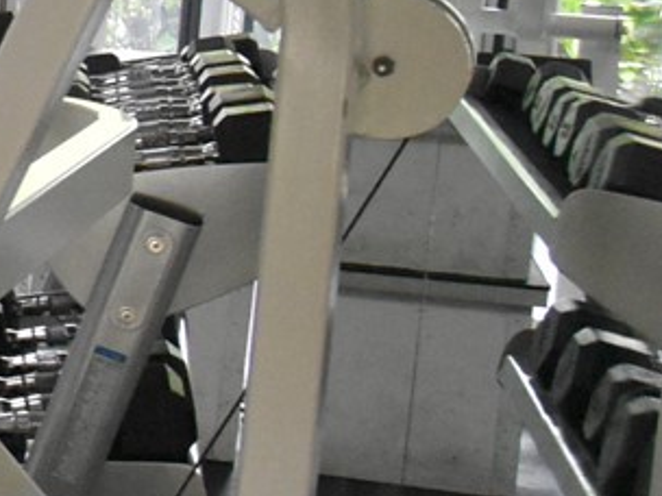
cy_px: 1
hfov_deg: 11.4
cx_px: -1045
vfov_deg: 10.8
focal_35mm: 137
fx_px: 2614
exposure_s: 1/125
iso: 4000
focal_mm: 17
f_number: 5.3
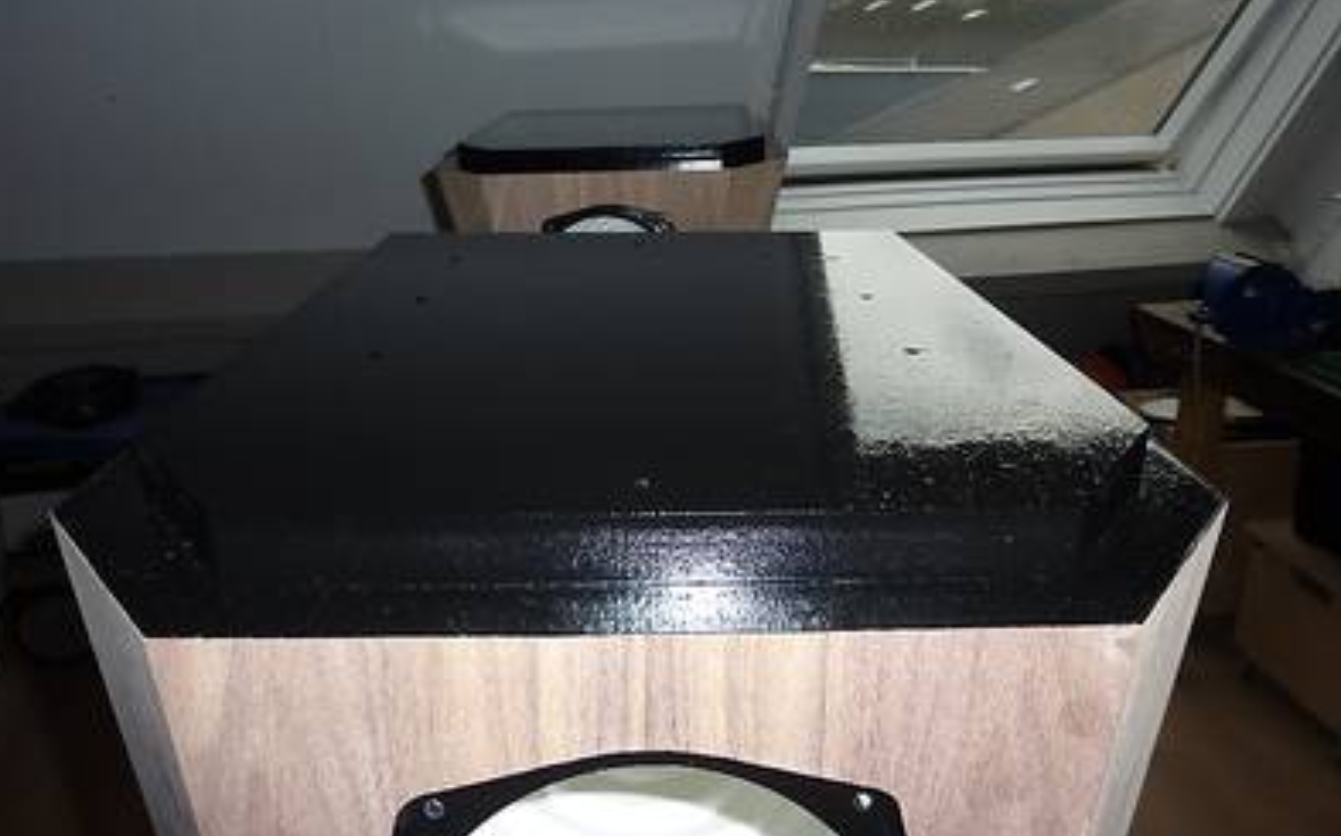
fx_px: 986
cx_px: 662
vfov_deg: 45.9
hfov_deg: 68.4
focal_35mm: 27
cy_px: 372
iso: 100
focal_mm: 4.1
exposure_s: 1/60
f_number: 3.3
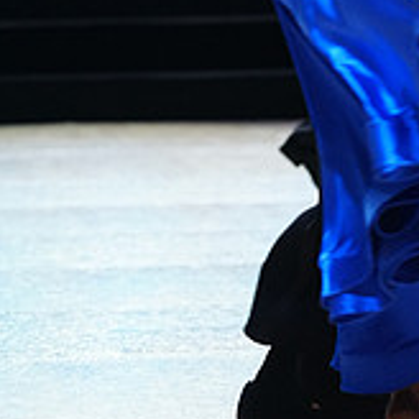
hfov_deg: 5.3
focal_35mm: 333
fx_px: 4560
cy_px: -112
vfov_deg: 5.2
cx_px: 285
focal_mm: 111
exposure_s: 1/400
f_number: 4
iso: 2500
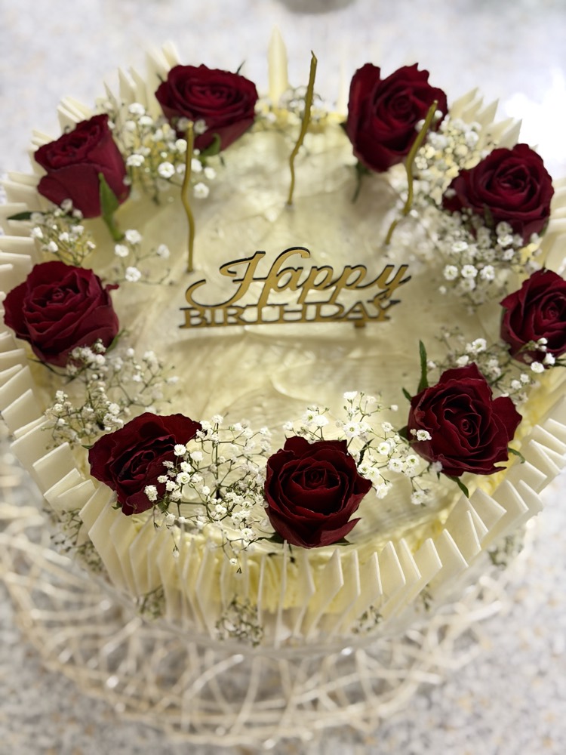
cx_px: 283
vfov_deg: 39.7
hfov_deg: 30.3
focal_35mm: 48
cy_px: 378
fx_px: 1046
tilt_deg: -66.0
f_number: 1.78
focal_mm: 6.76
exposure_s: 1/33
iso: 250
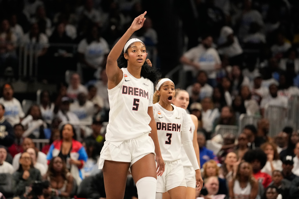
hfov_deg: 6.9
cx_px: 150
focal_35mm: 300
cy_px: 100
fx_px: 2491
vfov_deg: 4.6
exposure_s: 1/2000
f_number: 3.2
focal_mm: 200
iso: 4000
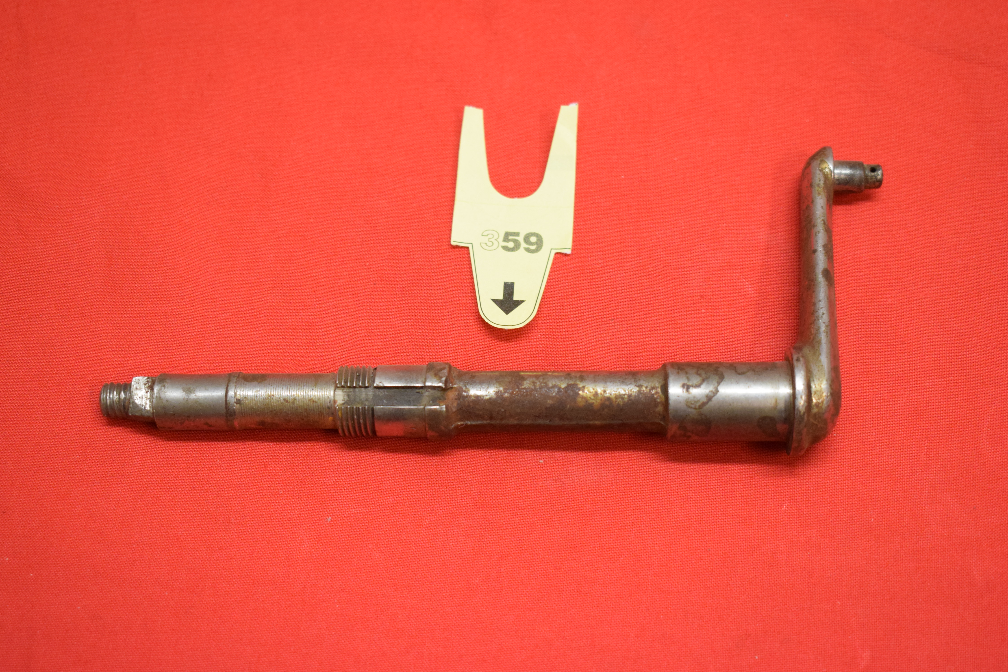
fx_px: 1596
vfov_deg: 23.8
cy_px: 336
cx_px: 504
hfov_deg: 35.0
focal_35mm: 57
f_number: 5
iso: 2000
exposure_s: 1/125
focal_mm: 38
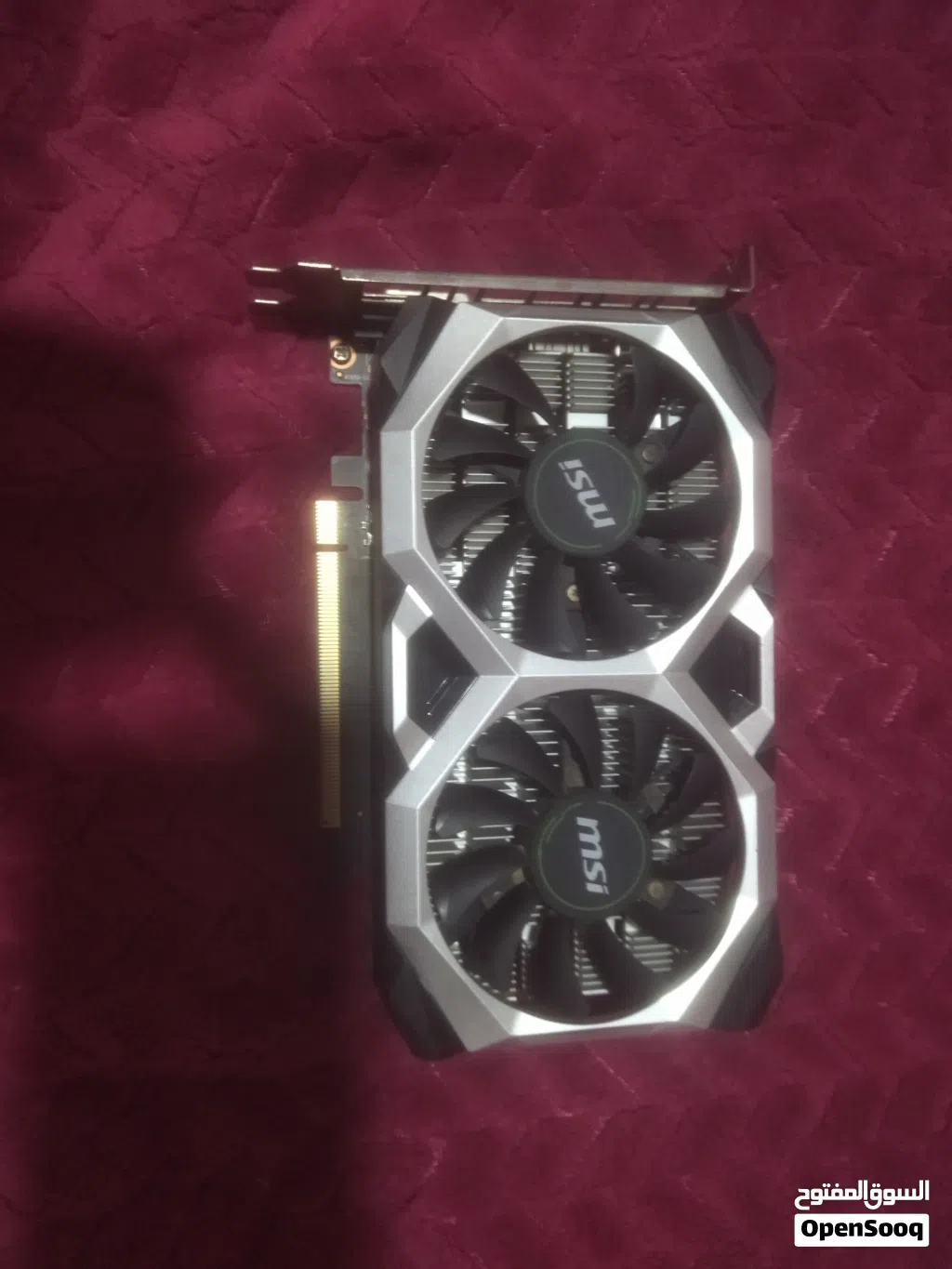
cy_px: 634
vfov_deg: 65.3
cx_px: 476
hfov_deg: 51.4
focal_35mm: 27
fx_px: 990
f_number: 1.79
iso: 769
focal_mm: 4.74
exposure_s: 1/17
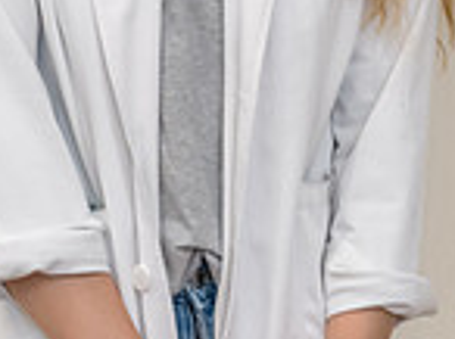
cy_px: -131
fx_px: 4357
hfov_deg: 6.0
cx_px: 150
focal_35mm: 332
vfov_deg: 4.4
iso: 5000
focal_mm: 112
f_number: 4
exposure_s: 1/80
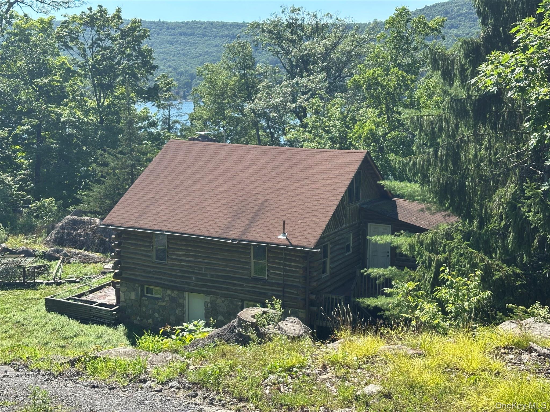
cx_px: 275
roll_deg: -1.1
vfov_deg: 30.3
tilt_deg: -9.8
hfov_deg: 39.7
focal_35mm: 48
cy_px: 206
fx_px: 763
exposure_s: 1/1565
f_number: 1.78
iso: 64
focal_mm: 6.86
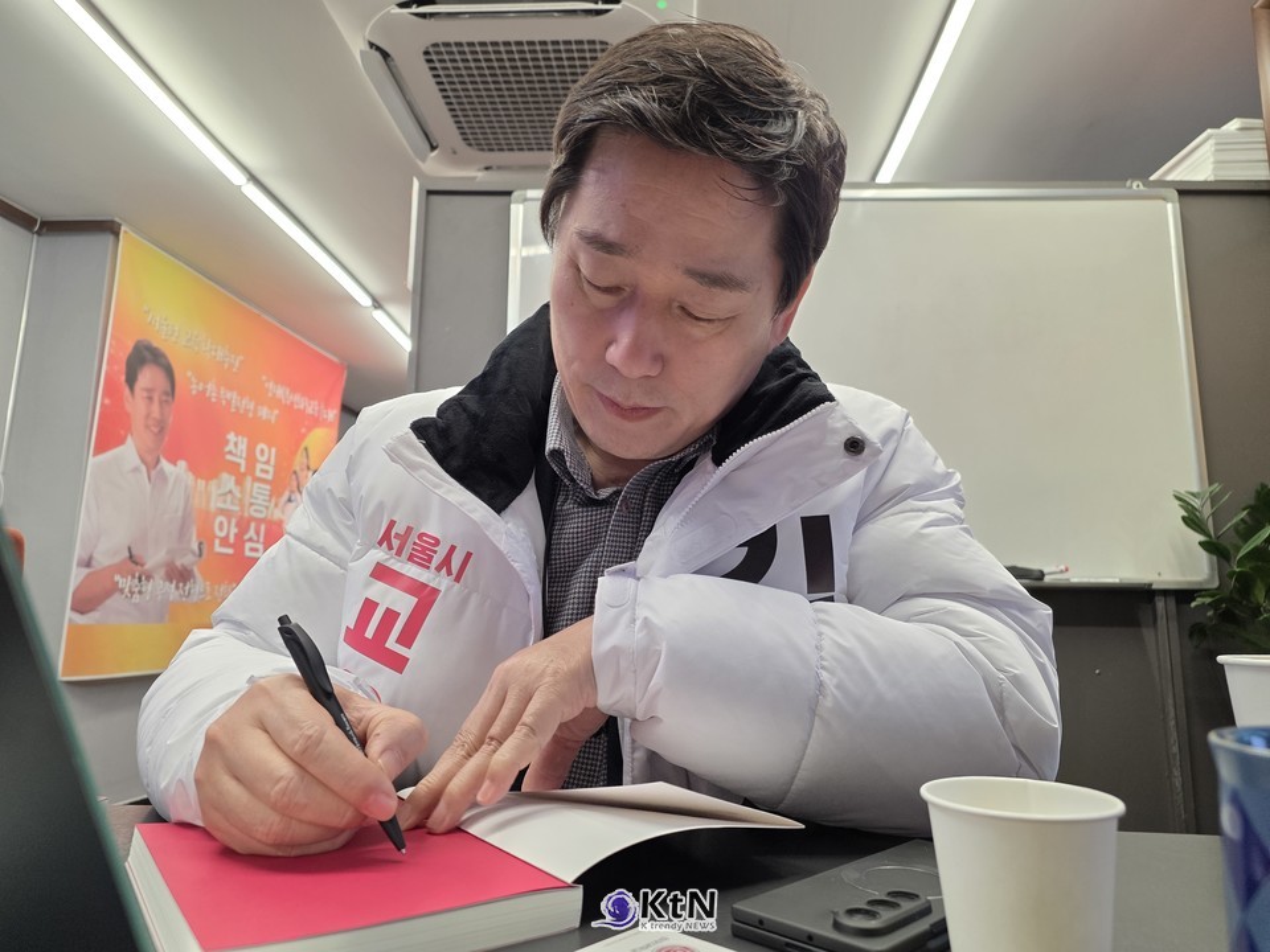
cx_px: 635
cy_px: 476
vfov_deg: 58.9
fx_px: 844
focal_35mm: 23
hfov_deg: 73.9
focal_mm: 6.25
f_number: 1.7
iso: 250
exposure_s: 1/120
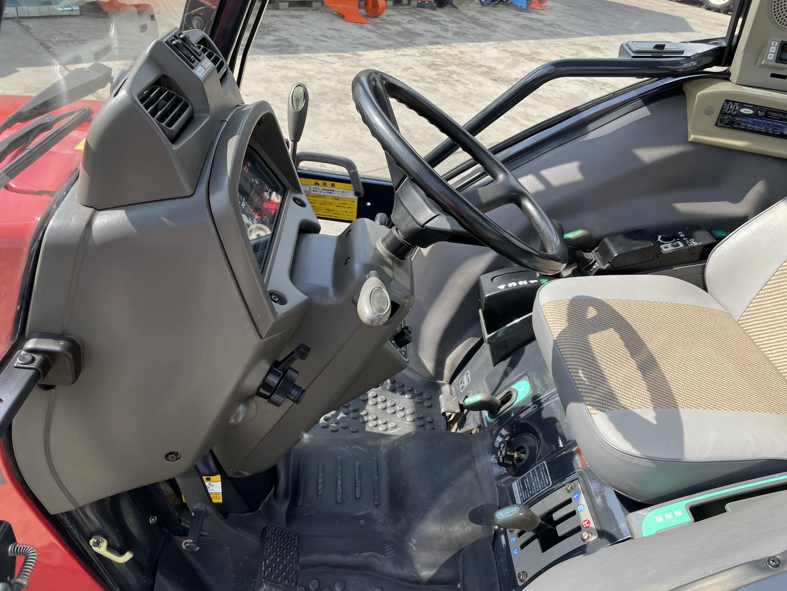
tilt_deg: -34.4
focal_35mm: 26
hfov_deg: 67.3
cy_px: 296
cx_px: 394
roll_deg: -7.6
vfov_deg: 53.1
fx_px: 591
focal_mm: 4.2
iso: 32
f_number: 1.6
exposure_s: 1/997
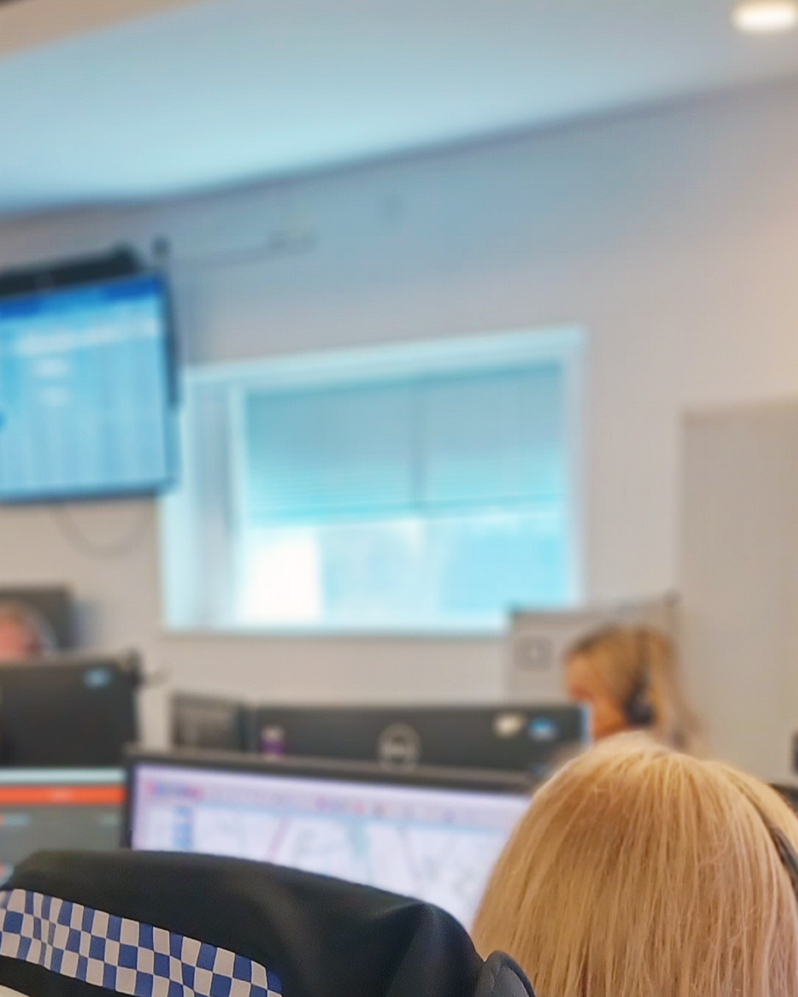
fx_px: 2125
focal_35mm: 72
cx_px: 453
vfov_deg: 24.1
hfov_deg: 21.3
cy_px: 1177
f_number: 1.8
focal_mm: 4.6
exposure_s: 1/33
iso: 320
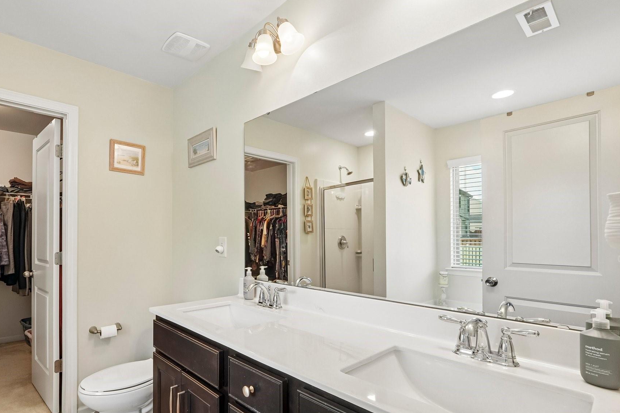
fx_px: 310
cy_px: 240
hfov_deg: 89.3
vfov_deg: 67.0
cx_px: 263
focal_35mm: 18
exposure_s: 1/20
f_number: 8
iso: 400
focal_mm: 10
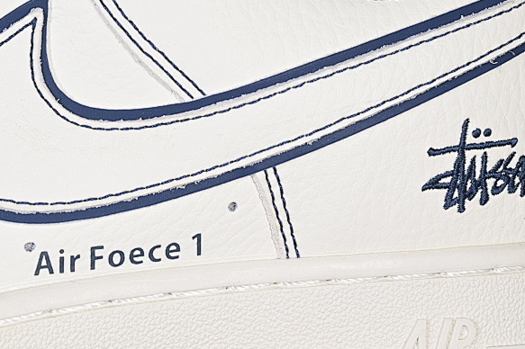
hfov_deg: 14.6
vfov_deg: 9.9
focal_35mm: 139
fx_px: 2026
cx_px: 78
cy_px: 139
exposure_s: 1/80
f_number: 7.1
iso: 160
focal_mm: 50
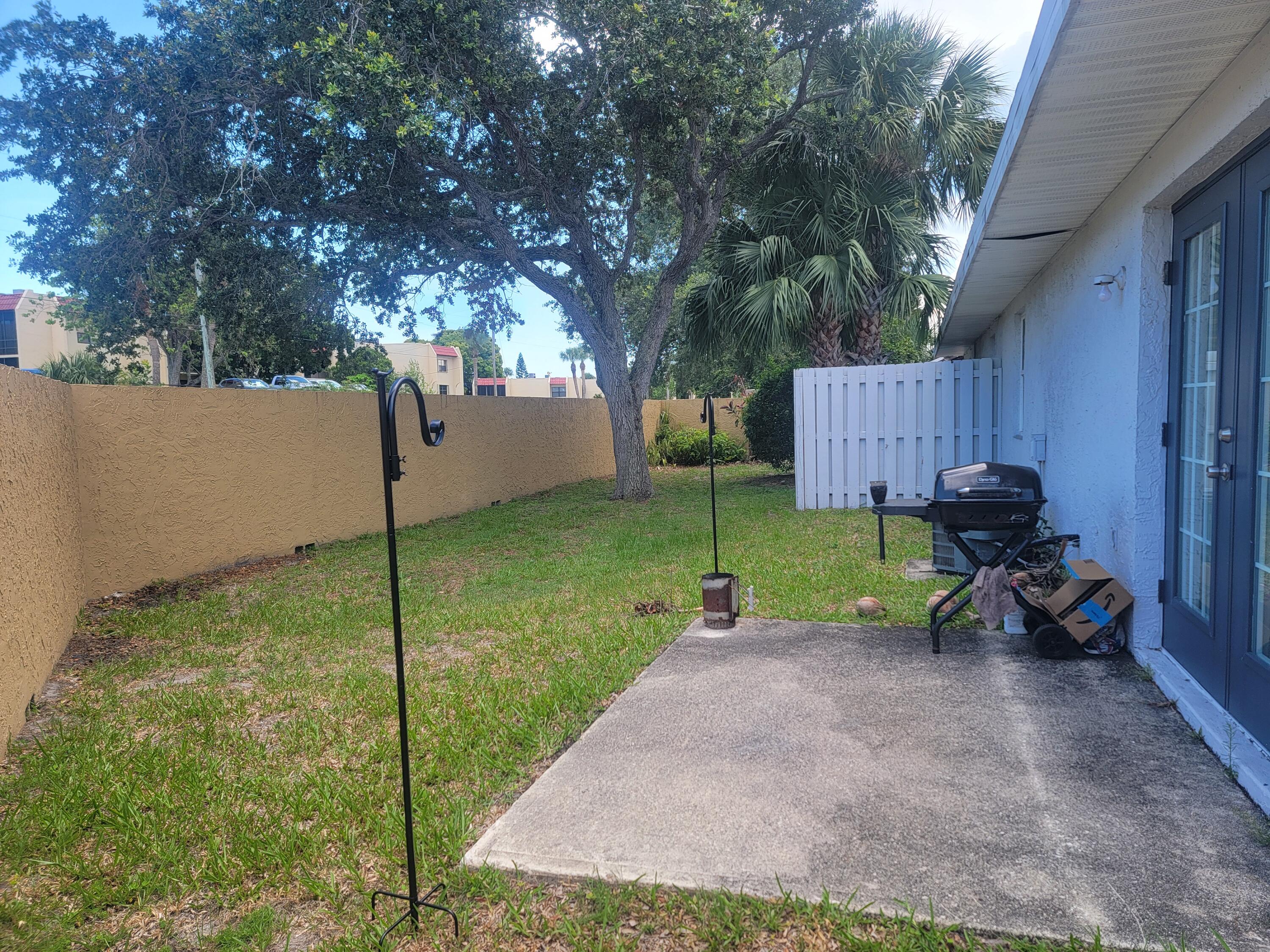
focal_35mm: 24
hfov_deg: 71.6
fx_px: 881
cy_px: 476
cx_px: 635
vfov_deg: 56.8
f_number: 1.8
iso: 16
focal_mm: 6.7
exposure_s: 1/158
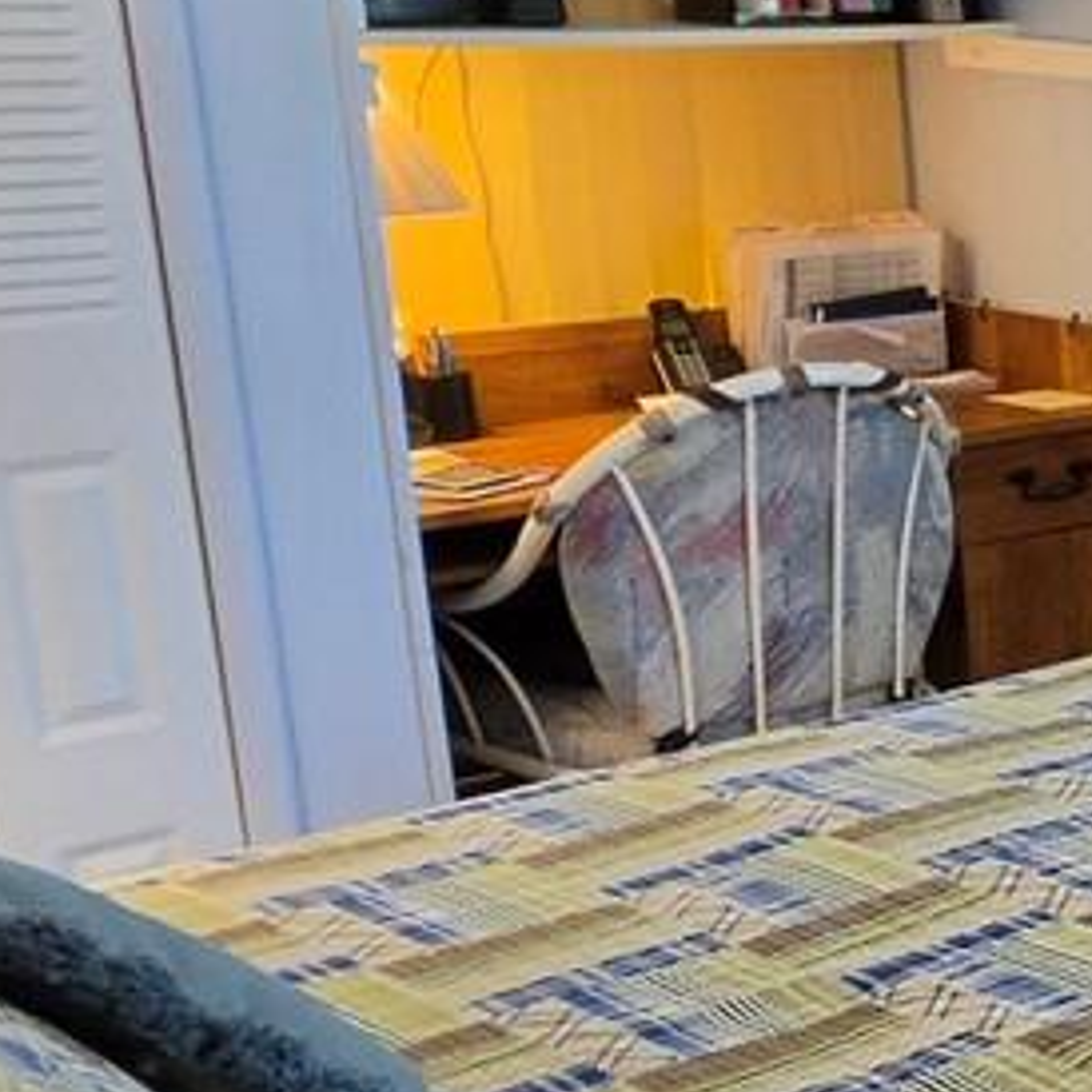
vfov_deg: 25.7
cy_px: 578
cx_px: 2335
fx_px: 2391
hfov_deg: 16.8
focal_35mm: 67
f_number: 1.9
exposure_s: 1/120
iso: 250
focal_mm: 2.2
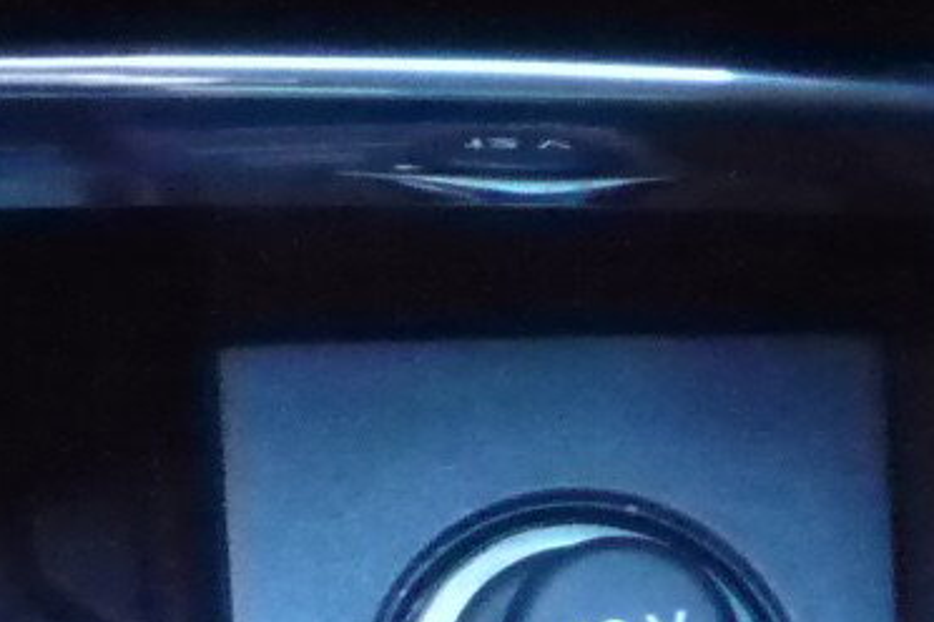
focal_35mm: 172
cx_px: -372
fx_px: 4462
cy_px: 1094
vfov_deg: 7.7
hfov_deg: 11.5
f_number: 3.3
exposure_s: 1/20
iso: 800
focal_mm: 5.2
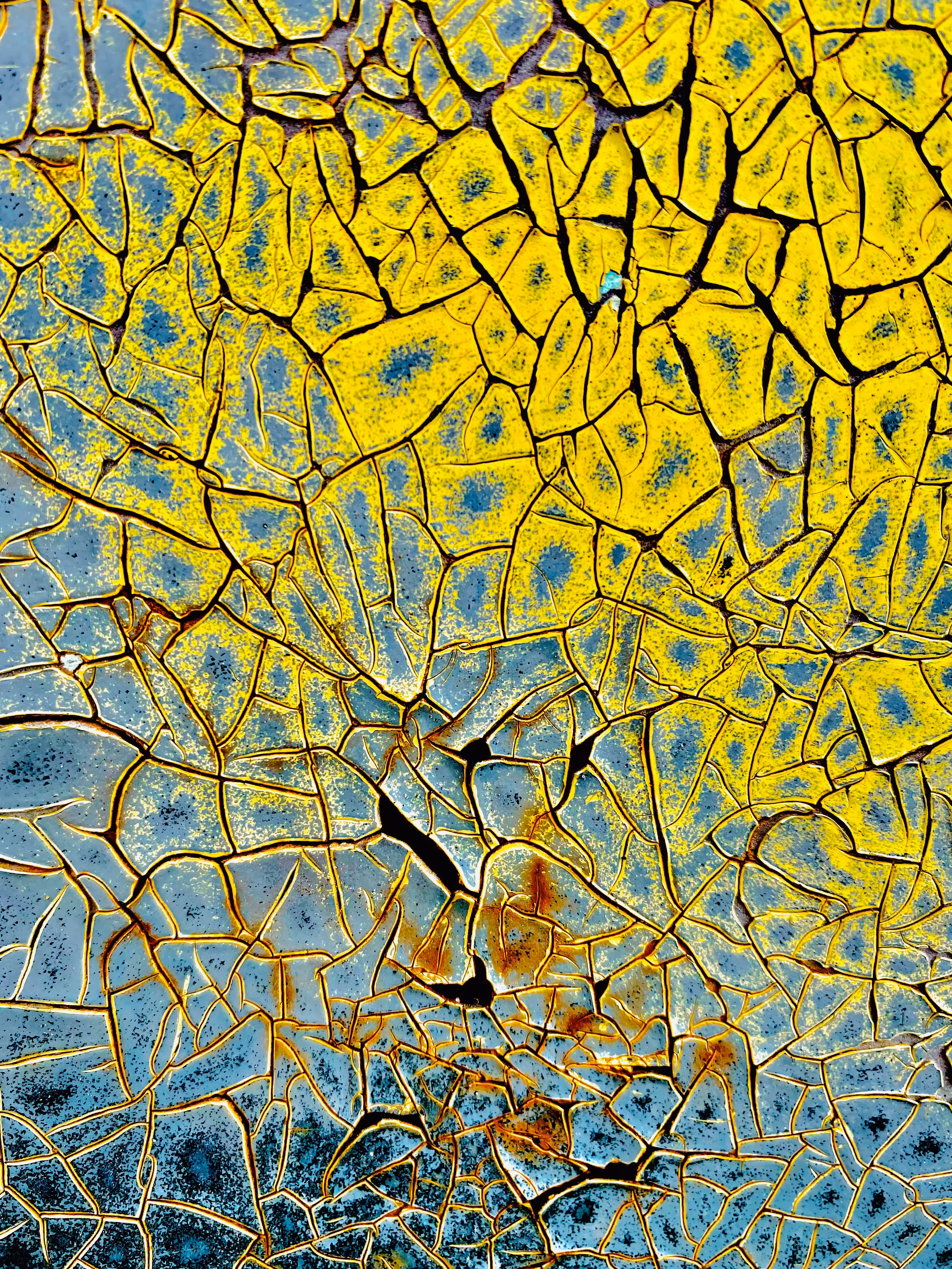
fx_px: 990
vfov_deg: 65.3
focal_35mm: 27
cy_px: 630
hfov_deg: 51.3
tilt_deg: -18.4
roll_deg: +1.7
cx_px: 468
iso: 32
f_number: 1.8
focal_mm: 4.25
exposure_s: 1/361
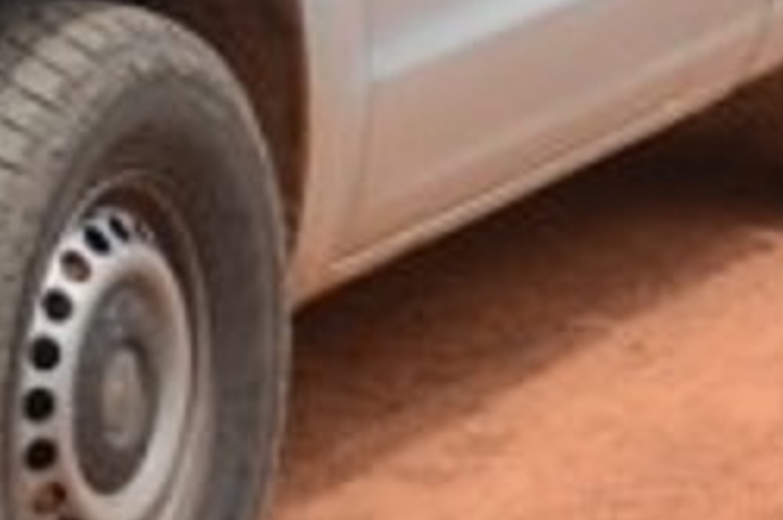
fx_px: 4583
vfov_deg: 6.3
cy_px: -464
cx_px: 573
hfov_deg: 9.7
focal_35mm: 211
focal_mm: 22
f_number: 5.6
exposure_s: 1/500
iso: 100
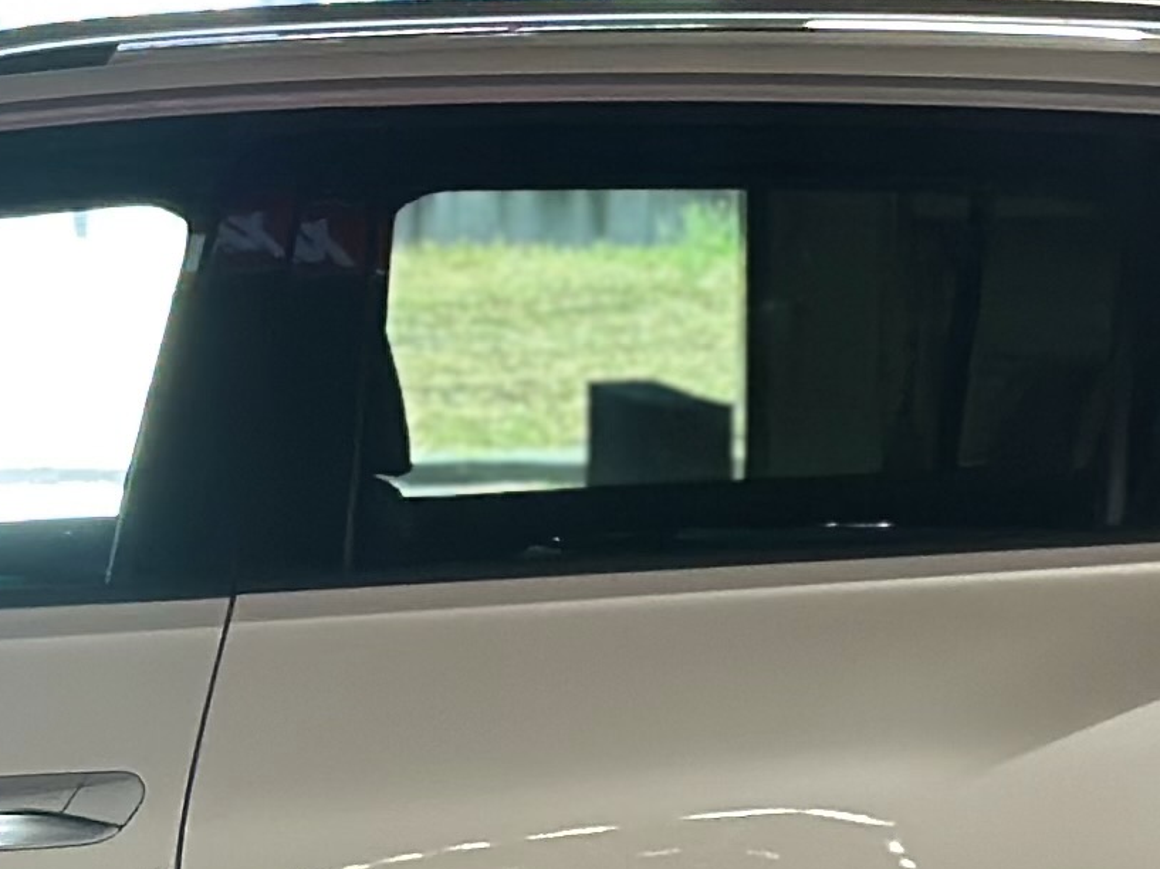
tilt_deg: -6.4
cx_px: 92
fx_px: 7938
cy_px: 1037
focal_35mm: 237
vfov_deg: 6.2
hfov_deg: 8.3
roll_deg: +0.0
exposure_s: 1/50
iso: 125
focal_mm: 6.86
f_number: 1.78
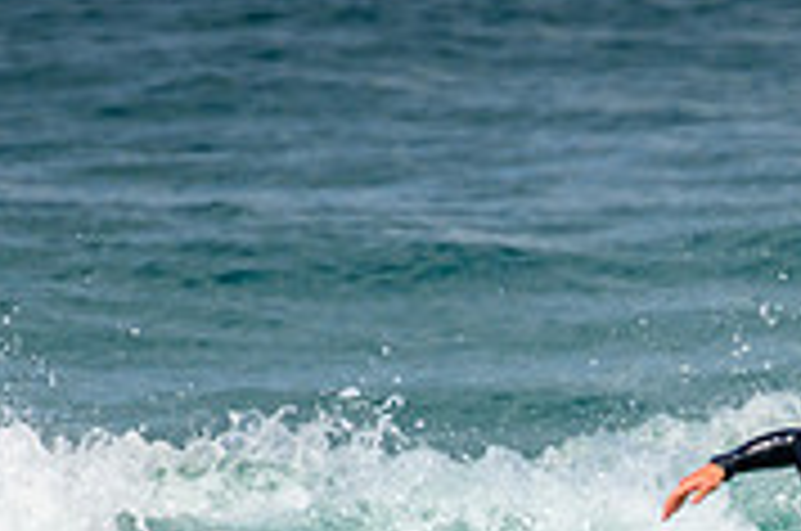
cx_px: 1012
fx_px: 58057
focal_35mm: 2614
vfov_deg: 0.5
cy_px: 695
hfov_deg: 0.8
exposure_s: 1/2000
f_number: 11
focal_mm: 800
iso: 560
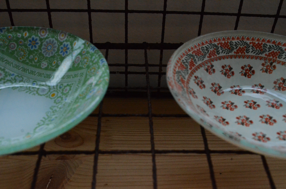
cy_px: 94
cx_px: 143
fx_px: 357
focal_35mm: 45
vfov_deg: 29.7
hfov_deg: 43.7
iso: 6400
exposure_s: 1/320
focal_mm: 30
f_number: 9
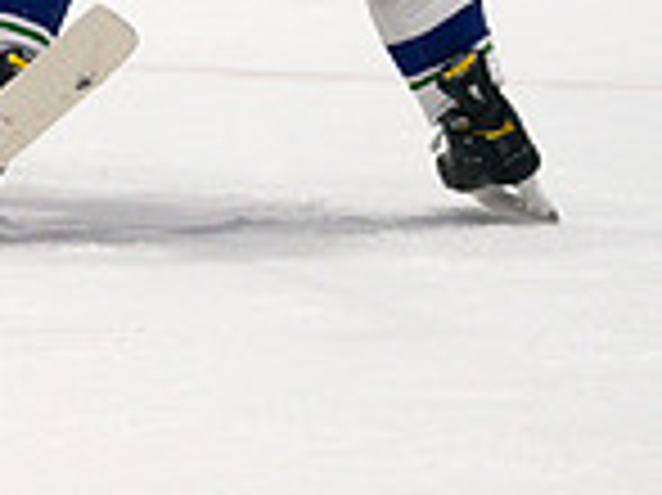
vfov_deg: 4.0
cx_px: -372
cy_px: -449
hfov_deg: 5.4
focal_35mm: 363
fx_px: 6936
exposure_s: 1/1250
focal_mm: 70
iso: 2000
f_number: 2.8
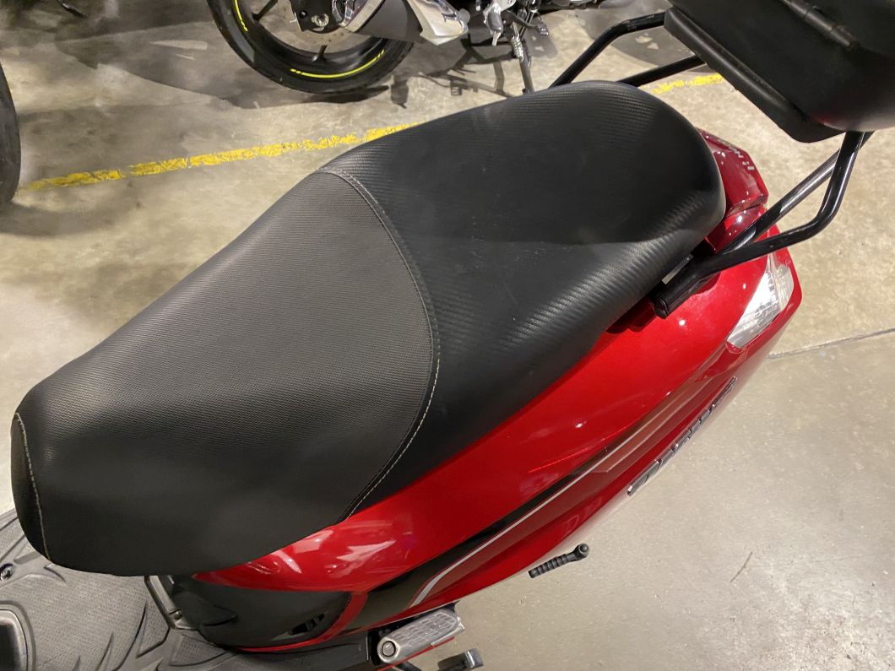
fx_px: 672
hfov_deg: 67.3
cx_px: 448
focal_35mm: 26
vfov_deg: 53.1
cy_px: 336
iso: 320
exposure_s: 1/33
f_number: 1.8
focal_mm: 4.25
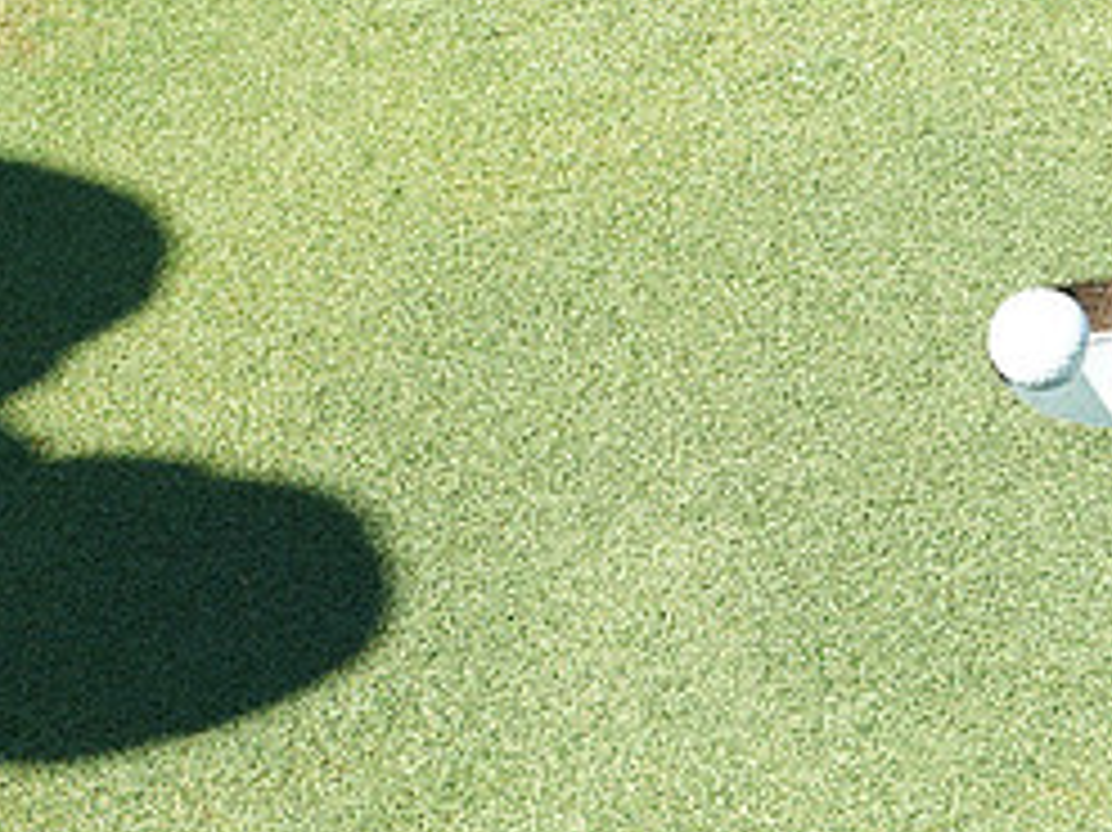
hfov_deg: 12.4
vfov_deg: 9.4
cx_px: 1013
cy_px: 465
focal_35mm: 158
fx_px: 5073
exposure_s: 1/200
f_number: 8
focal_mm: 70
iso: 200
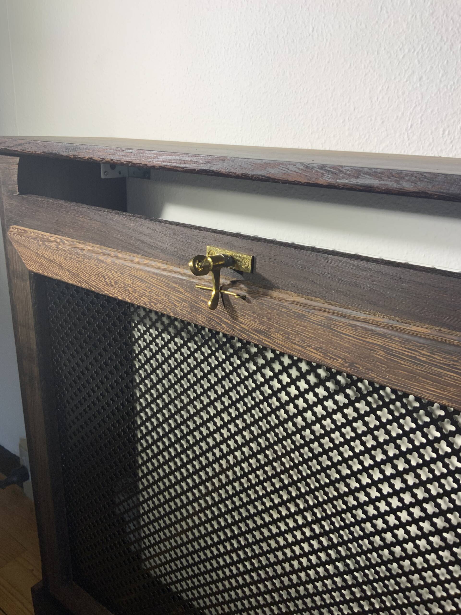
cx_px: 230
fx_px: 515
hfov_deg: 48.2
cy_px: 308
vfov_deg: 61.7
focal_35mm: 29
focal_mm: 3
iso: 32
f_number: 1.8
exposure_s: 1/100
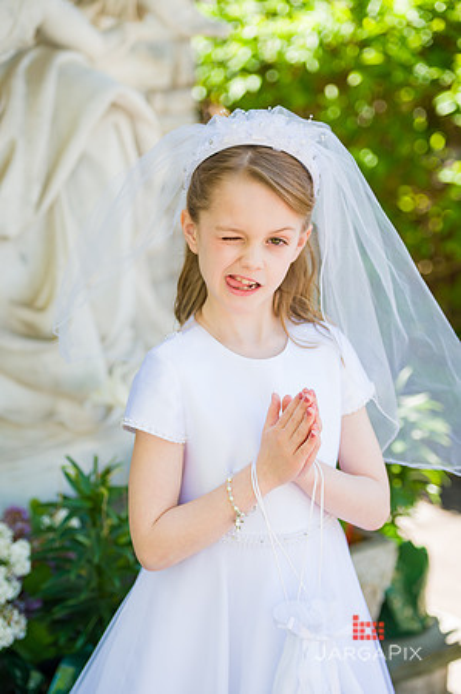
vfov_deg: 28.9
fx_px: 1348
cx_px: 230
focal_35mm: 70
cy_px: 347
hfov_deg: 19.4
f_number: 3.2
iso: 200
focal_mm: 70
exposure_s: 1/500
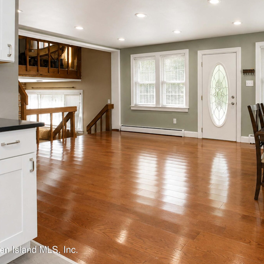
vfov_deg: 64.1
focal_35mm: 24
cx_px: 200
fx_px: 207
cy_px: 99
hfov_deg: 61.2
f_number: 10
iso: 1600
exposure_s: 1/80
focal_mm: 10
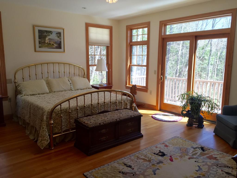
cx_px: 118
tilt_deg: -9.7
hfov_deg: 61.7
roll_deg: +0.2
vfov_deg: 48.2
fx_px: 199
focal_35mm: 29
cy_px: 89
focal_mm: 4.15
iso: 50
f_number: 2.2
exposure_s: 1/120
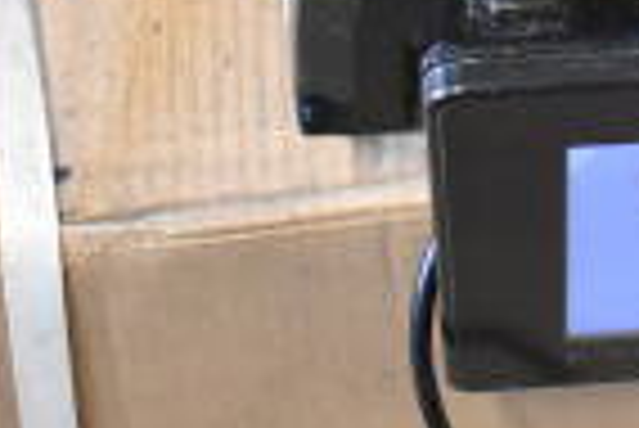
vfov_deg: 7.9
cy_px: -448
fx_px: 2967
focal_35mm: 167
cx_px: 963
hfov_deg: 11.7
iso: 3200
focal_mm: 26
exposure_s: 1/40
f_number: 4
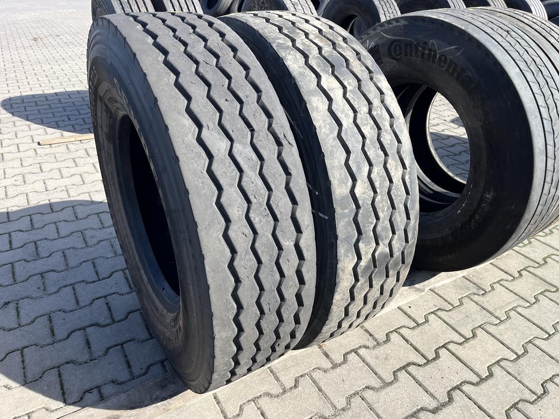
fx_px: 420
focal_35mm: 26
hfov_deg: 67.3
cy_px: 210
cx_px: 280
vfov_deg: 53.1
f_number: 1.6
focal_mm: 5.1
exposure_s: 1/1028
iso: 50
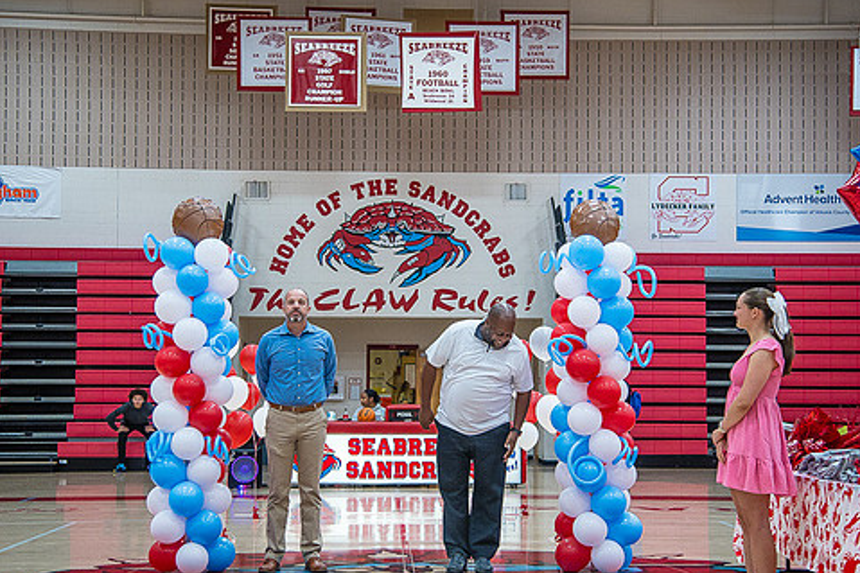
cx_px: 433
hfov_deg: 31.9
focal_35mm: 63
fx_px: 1504
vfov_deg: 21.5
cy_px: 313
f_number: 4
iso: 2000
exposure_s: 1/320
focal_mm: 52
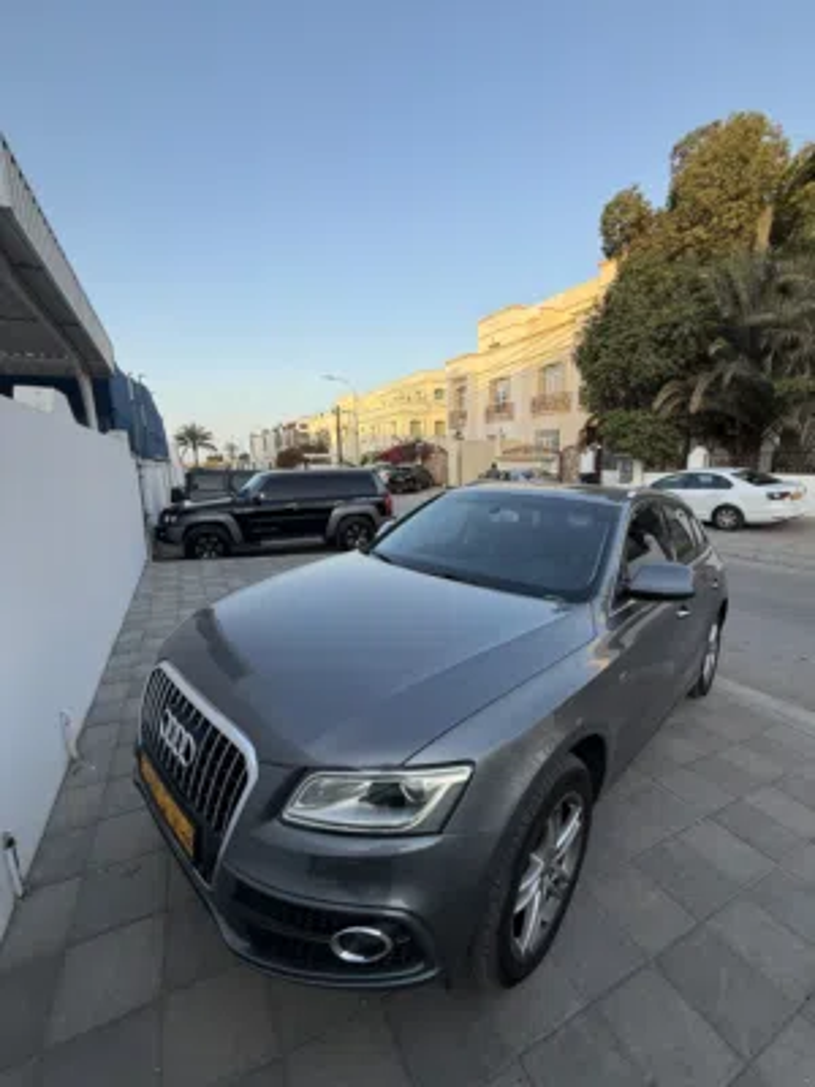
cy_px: 544
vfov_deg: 102.1
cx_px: 408
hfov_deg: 85.7
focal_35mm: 14
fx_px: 439
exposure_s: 1/433
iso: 50
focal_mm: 2.22
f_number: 2.2
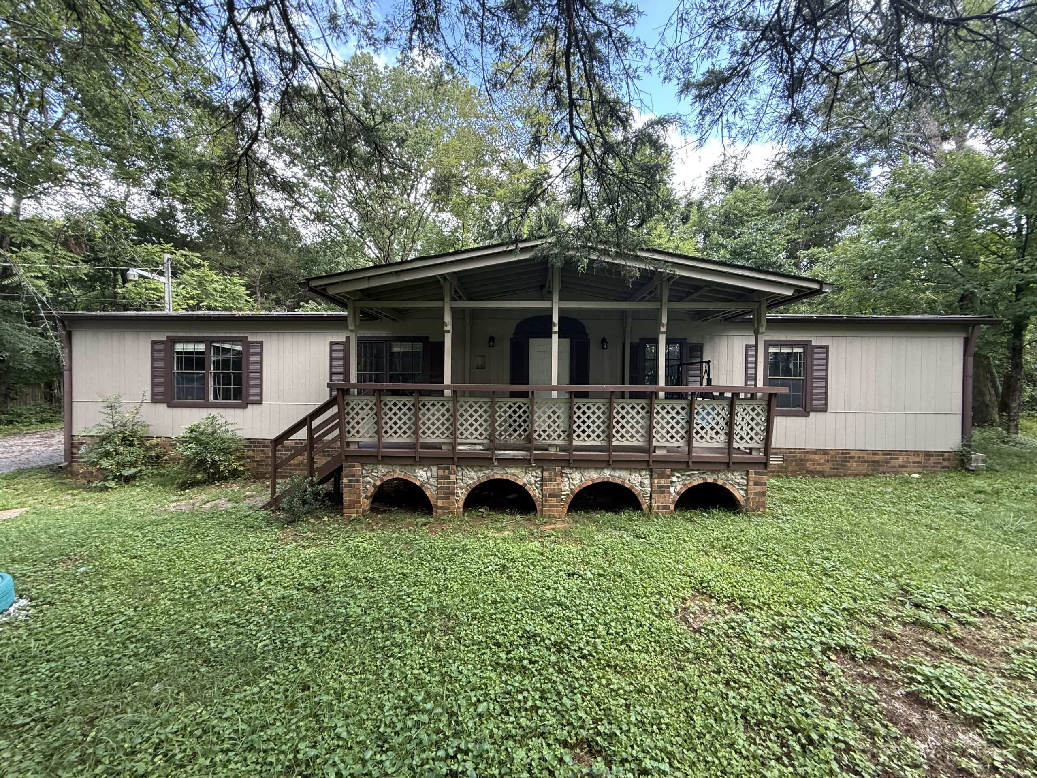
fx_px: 419
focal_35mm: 14
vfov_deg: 85.7
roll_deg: -2.7
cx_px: 518
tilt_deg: -1.1
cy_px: 389
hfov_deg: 102.1
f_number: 2.2
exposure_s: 1/99
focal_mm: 2.22
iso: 80
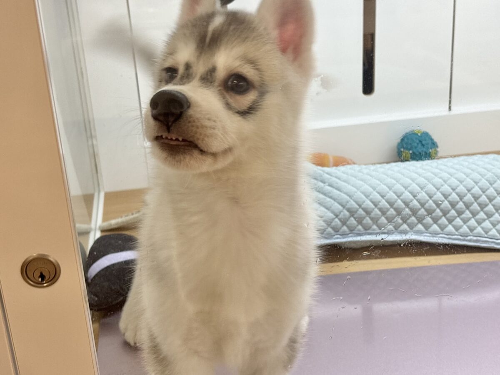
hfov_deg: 36.8
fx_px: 751
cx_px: 250
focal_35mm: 52
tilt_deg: -22.3
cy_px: 188
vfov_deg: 28.0
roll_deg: +3.8
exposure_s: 1/50
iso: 32
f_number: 1.6
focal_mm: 5.96
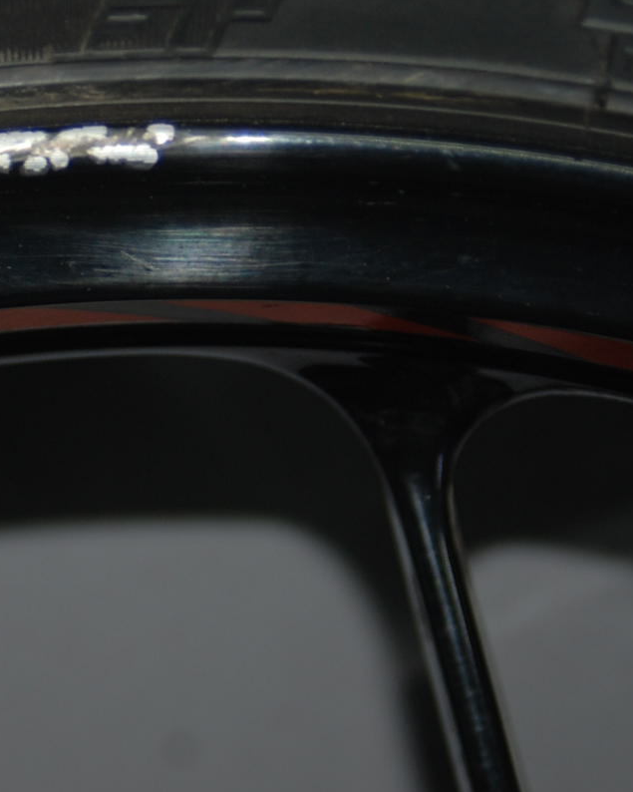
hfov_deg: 7.2
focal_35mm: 213
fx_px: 4989
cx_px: -174
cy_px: 373
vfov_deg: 9.1
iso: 200
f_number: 5
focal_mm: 62
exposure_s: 1/60
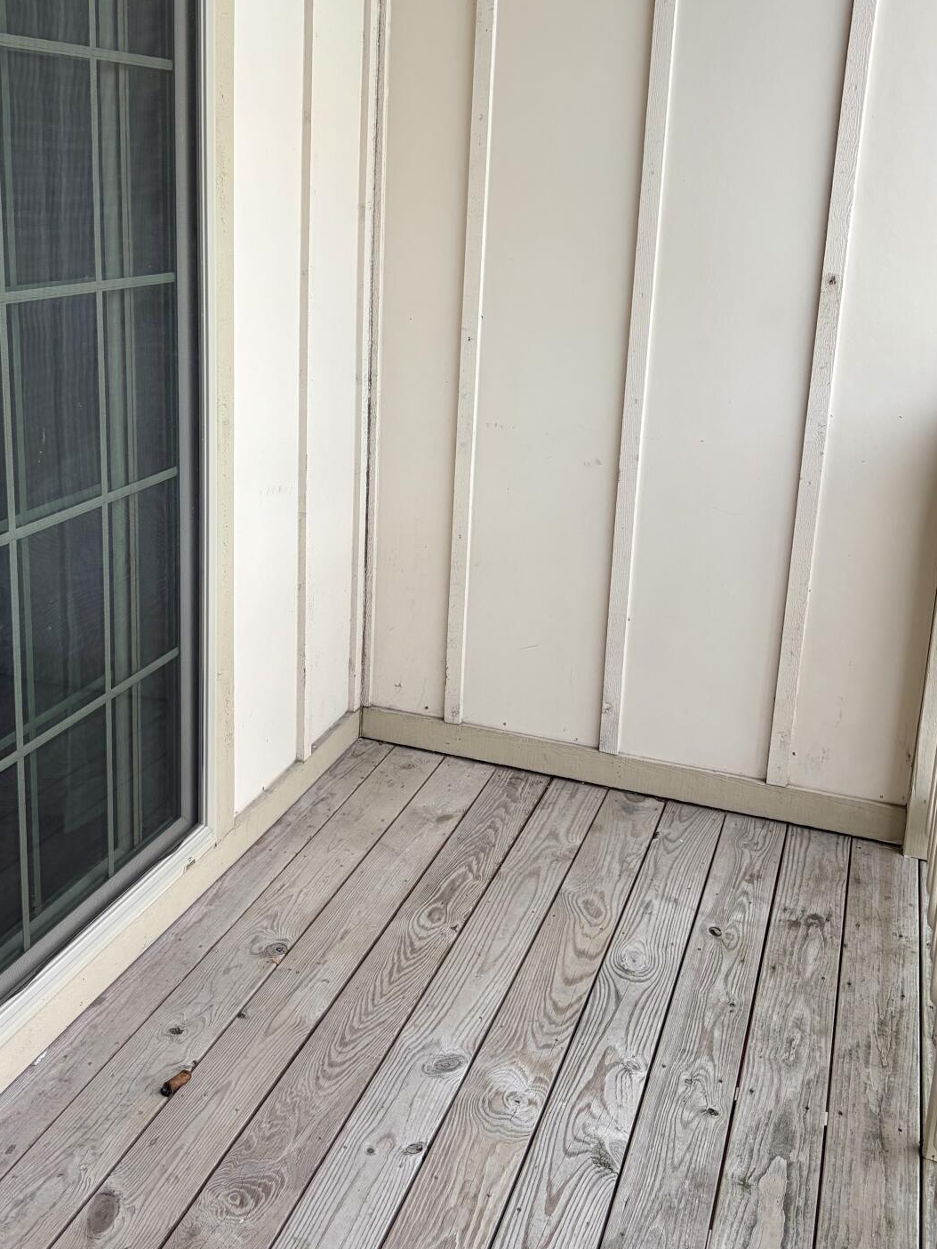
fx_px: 1335
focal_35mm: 37
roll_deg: -1.3
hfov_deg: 38.4
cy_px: 501
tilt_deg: -13.7
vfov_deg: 49.8
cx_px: 341
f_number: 1.6
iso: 50
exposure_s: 1/907
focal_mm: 5.96
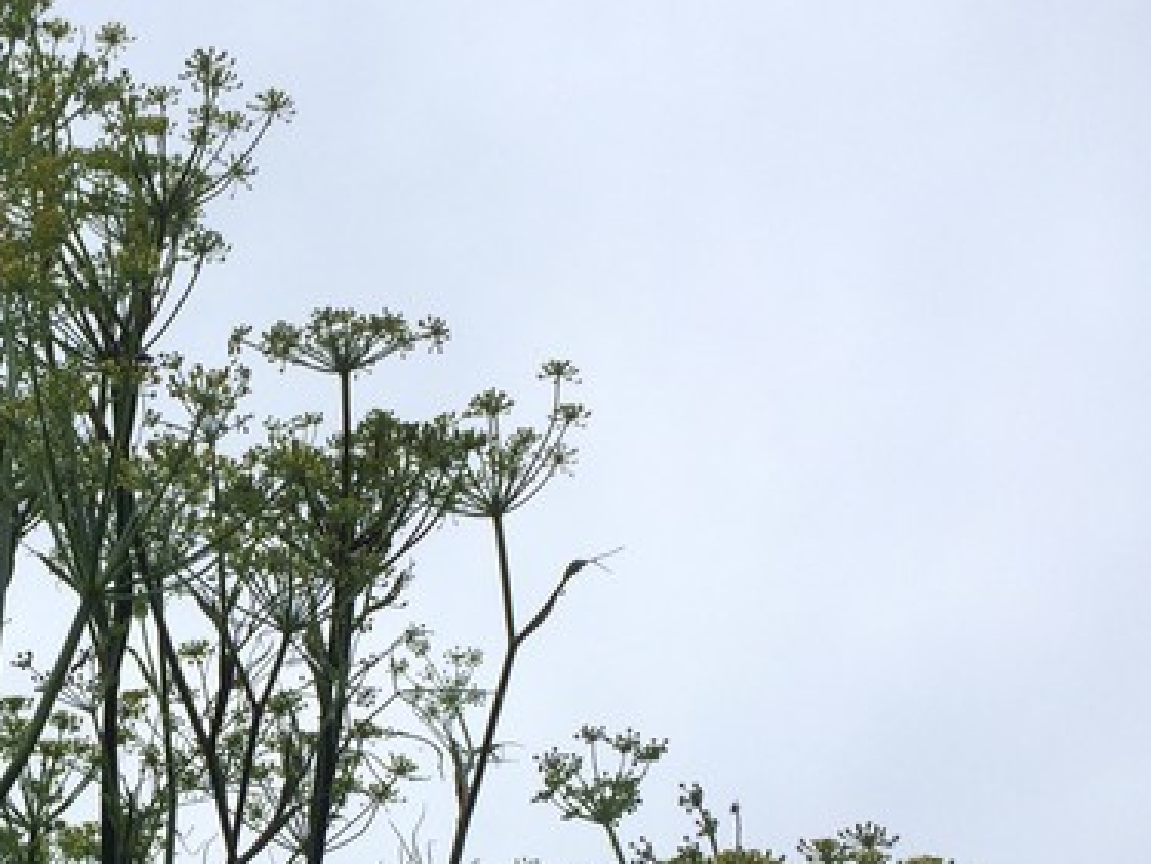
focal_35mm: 62
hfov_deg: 29.5
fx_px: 2063
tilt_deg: +38.1
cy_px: 821
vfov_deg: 22.9
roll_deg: +17.1
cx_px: 55
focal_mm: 4.15
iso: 32
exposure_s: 1/954
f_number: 2.2
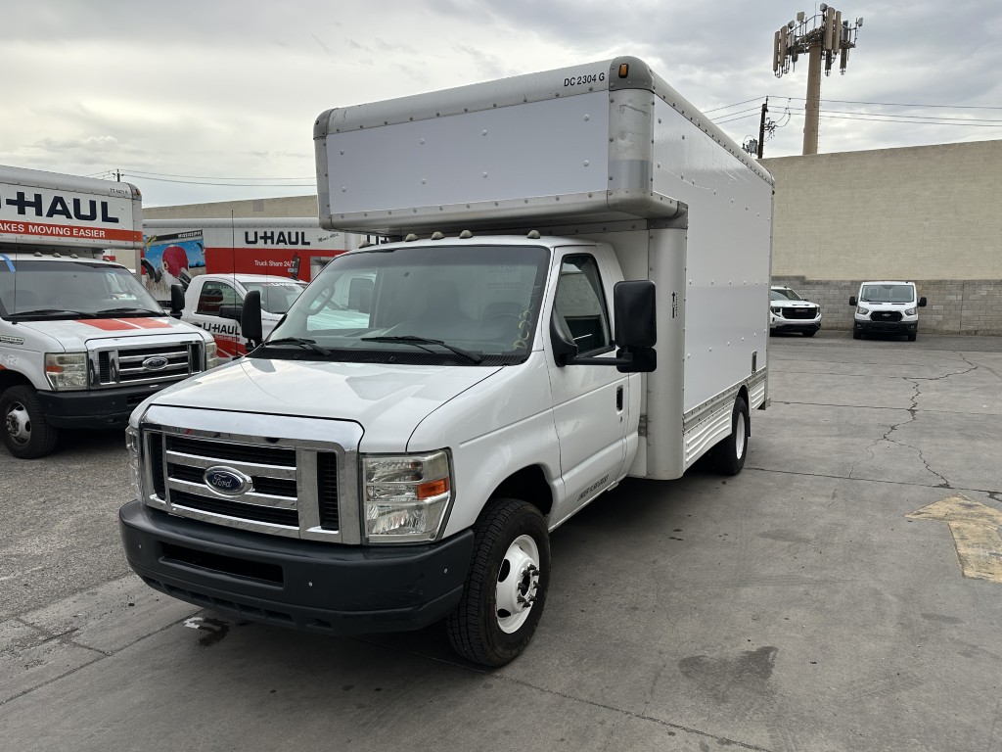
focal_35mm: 24
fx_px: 695
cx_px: 501
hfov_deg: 71.6
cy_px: 376
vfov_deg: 56.8
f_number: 1.78
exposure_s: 1/1613
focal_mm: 6.86
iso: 80
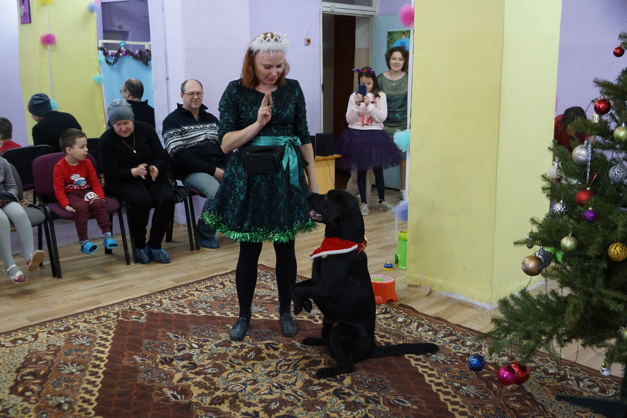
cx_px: 314
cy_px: 209
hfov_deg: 49.6
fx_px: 679
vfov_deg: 34.2
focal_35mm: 39
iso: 800
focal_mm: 26
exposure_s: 1/40
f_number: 4.5
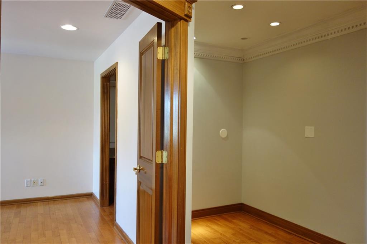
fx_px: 285
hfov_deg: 65.5
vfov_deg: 46.4
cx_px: 184
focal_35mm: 28
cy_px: 122
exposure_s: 1/30
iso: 320
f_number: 2
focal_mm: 10.42
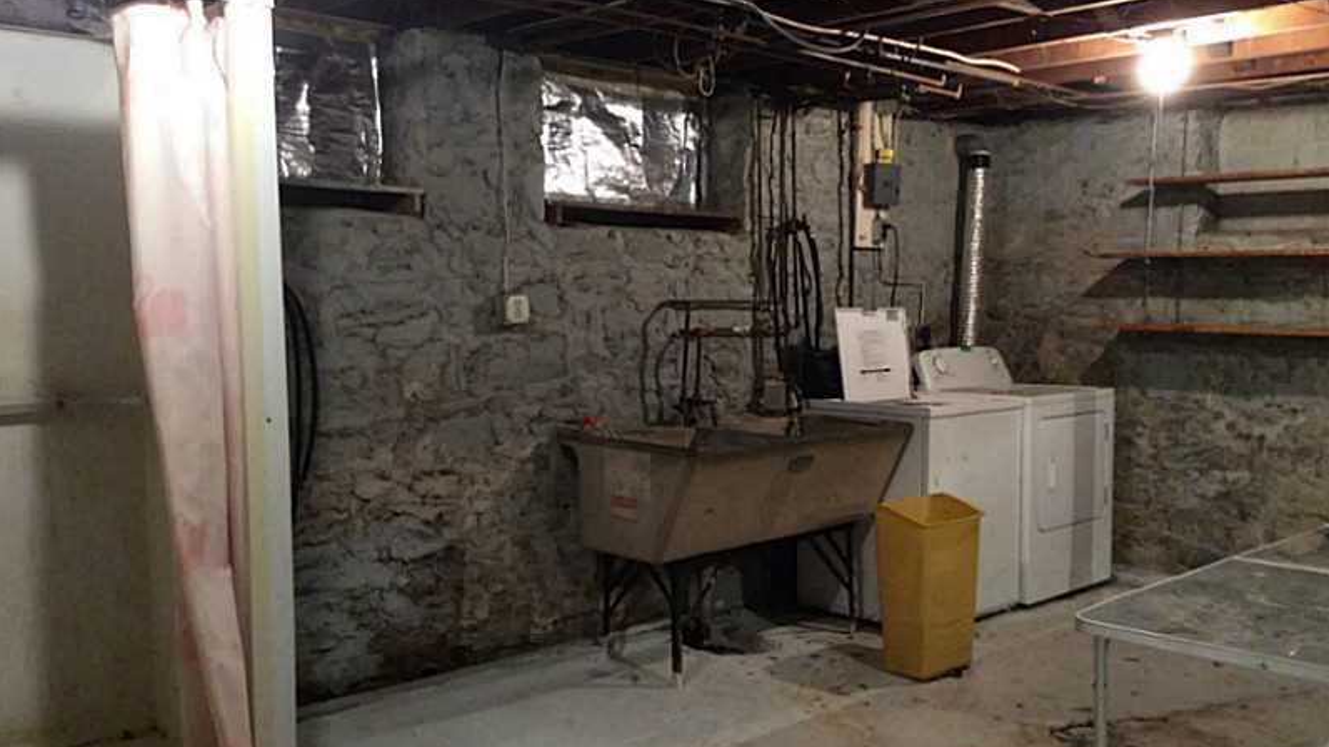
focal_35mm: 35
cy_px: 384
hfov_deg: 56.6
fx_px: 1233
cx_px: 664
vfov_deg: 33.7
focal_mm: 3.3
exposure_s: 1/20
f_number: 2.4
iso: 250
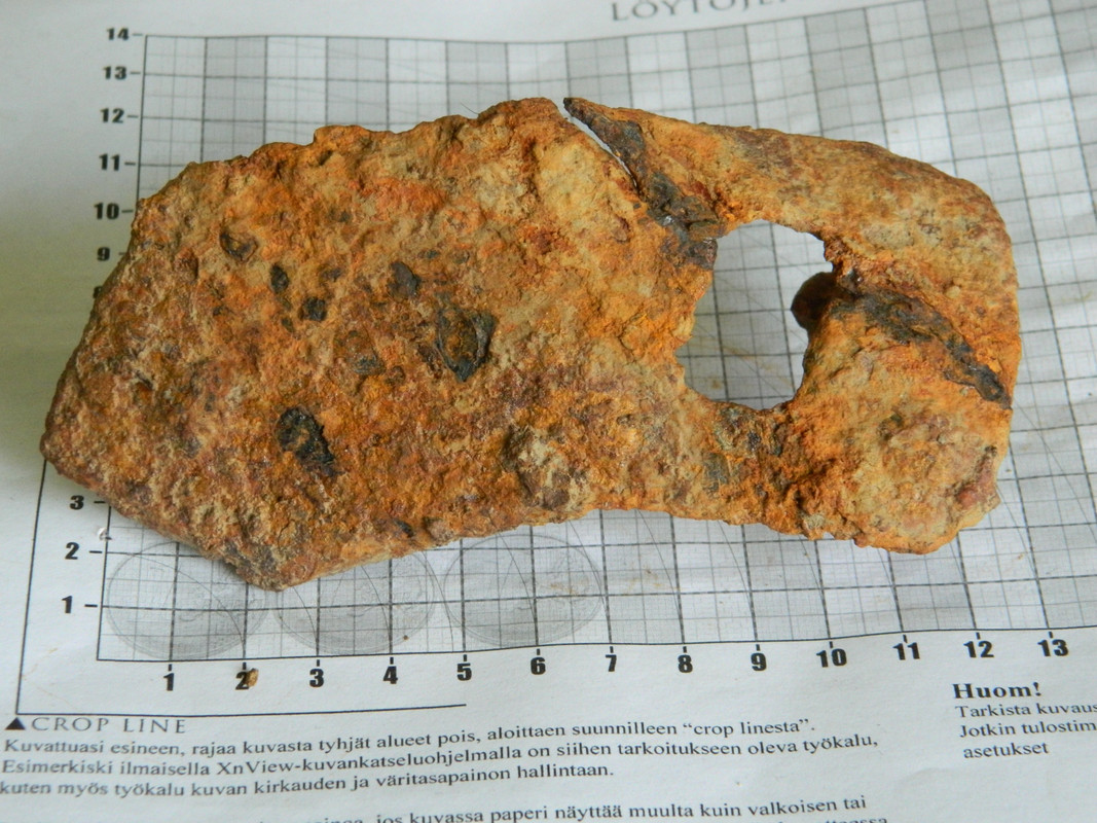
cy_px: 412
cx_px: 548
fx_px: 3264
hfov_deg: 19.1
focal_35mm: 103
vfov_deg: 14.4
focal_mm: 18.6
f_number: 4.5
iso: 400
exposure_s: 1/60
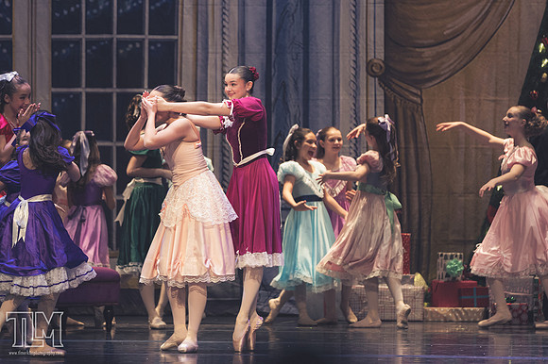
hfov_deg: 6.9
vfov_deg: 4.6
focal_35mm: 300
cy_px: 182
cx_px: 274
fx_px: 4564
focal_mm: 200
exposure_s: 1/320
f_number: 2.8
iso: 900
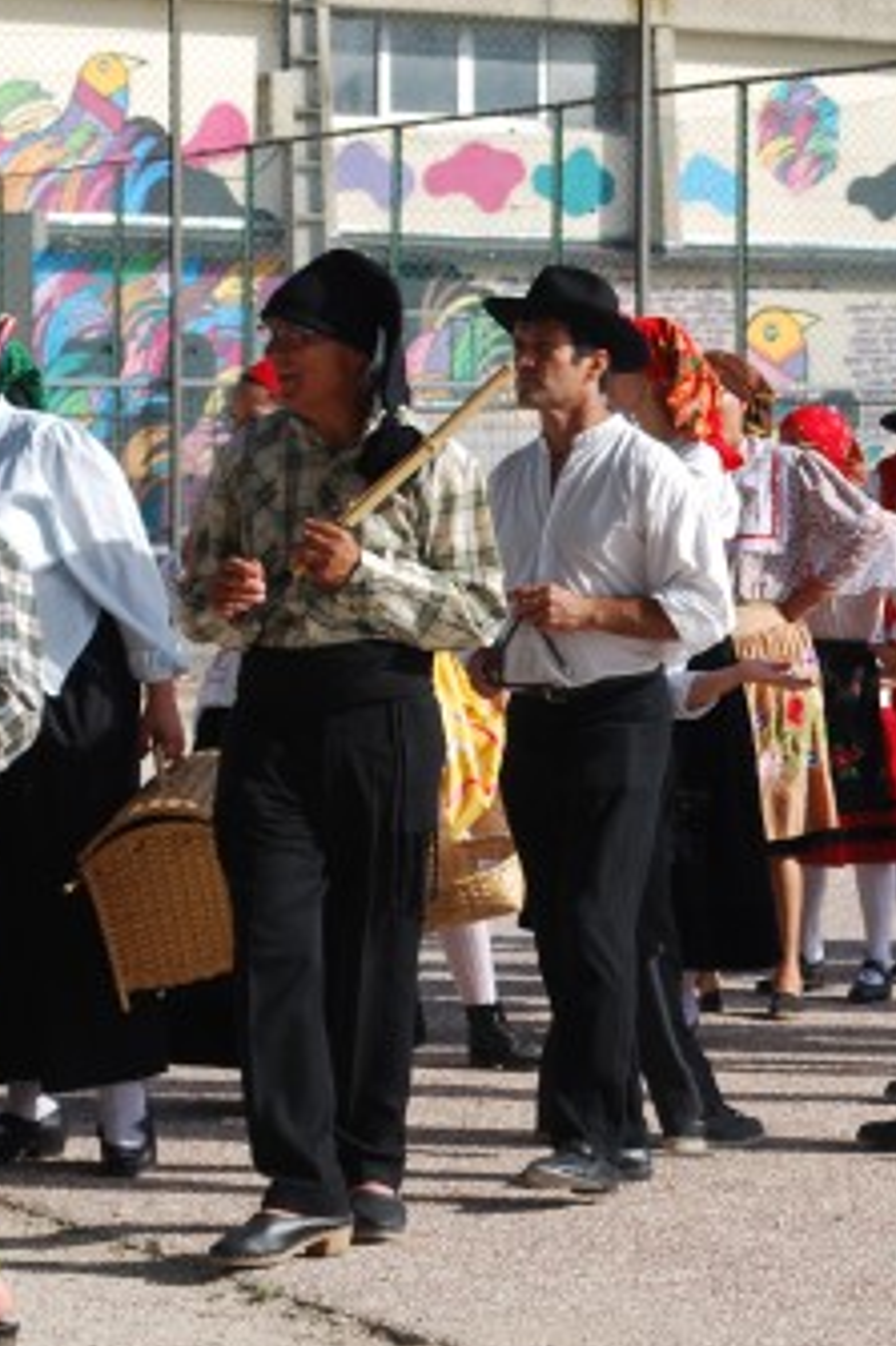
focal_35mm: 158
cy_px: 536
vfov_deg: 13.0
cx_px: 964
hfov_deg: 8.6
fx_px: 5903
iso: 100
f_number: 7.1
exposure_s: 1/200
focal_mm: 55
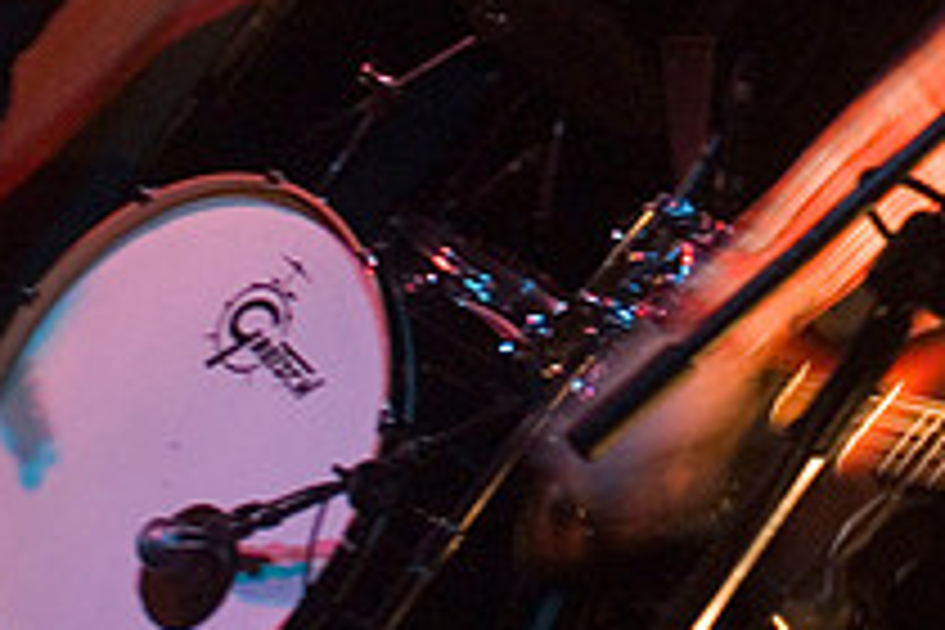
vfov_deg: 16.1
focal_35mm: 83
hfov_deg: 24.3
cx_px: 675
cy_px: -36
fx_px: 2179
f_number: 2.8
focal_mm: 20
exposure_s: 1/40
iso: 1600
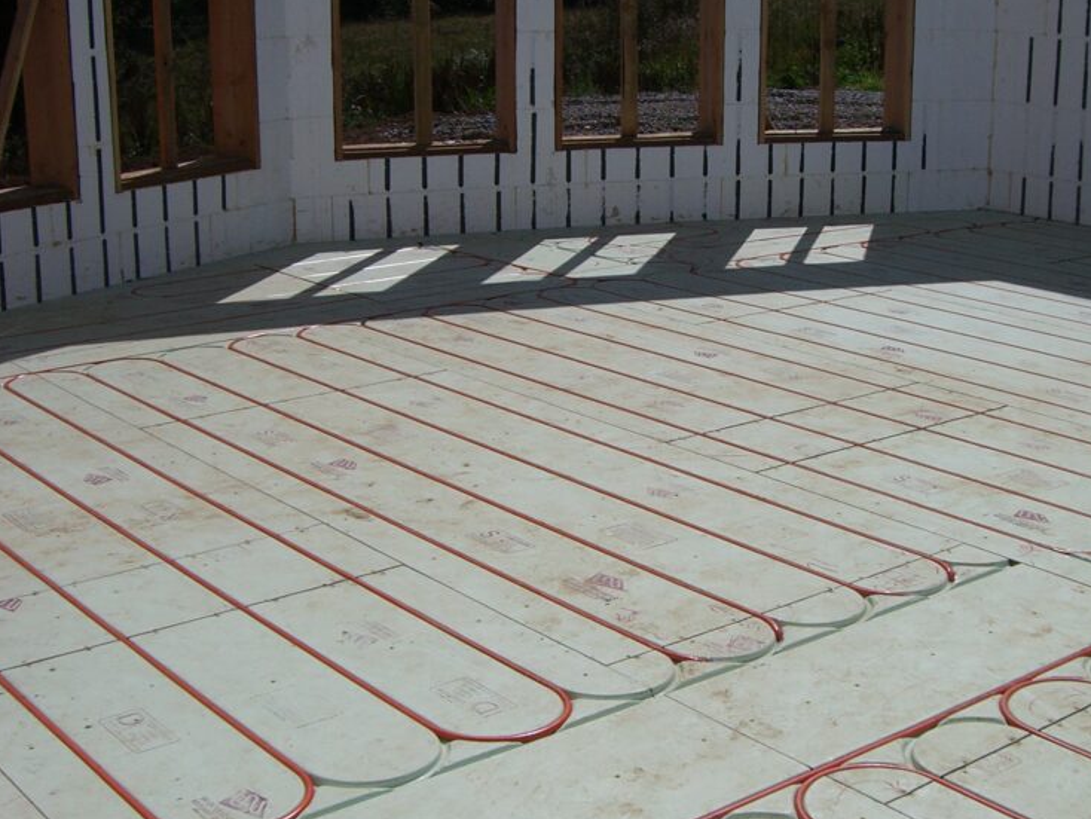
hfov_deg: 35.9
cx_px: 702
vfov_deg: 27.5
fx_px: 1671
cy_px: 395
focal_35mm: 53
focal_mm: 6.2
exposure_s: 1/2000
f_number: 4.3
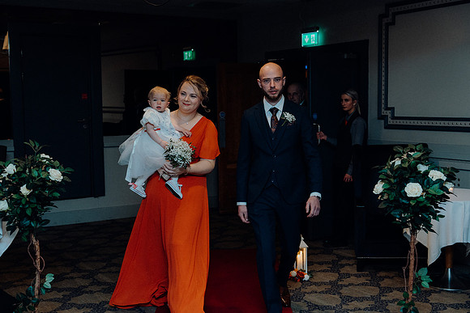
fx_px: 640
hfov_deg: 40.3
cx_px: 235
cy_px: 156
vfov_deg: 27.5
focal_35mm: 49
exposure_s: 1/160
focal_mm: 49
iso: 2500
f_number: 3.5
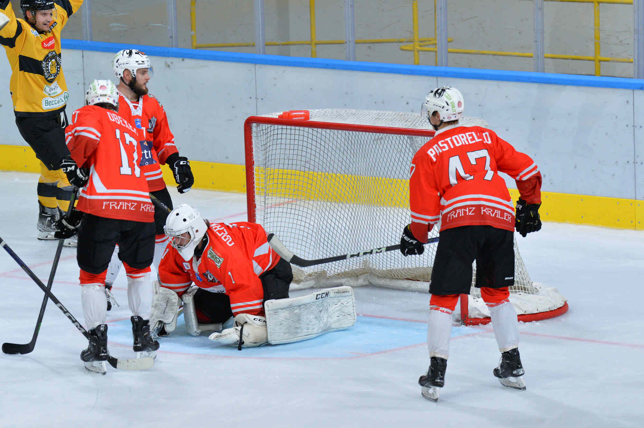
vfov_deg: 4.3
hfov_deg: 6.4
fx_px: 5720
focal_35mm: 320
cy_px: 214
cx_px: 322
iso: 4000
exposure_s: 1/1000
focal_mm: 320
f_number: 6.3
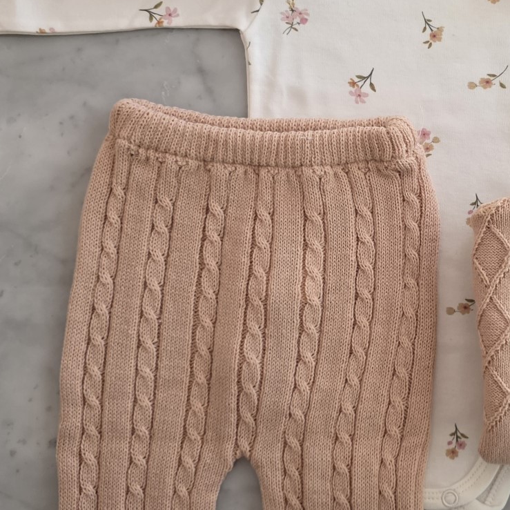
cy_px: 198
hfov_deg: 30.2
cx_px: 424
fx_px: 917
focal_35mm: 55
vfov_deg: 31.0
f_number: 1.7
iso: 400
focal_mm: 6.3
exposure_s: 1/59.2
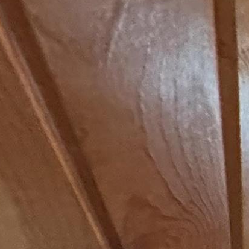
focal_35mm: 92
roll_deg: -0.4
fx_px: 749
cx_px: 878
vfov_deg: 14.7
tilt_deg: +2.2
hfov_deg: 9.5
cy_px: 534
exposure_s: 1/60
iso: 640
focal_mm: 2.22
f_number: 2.2
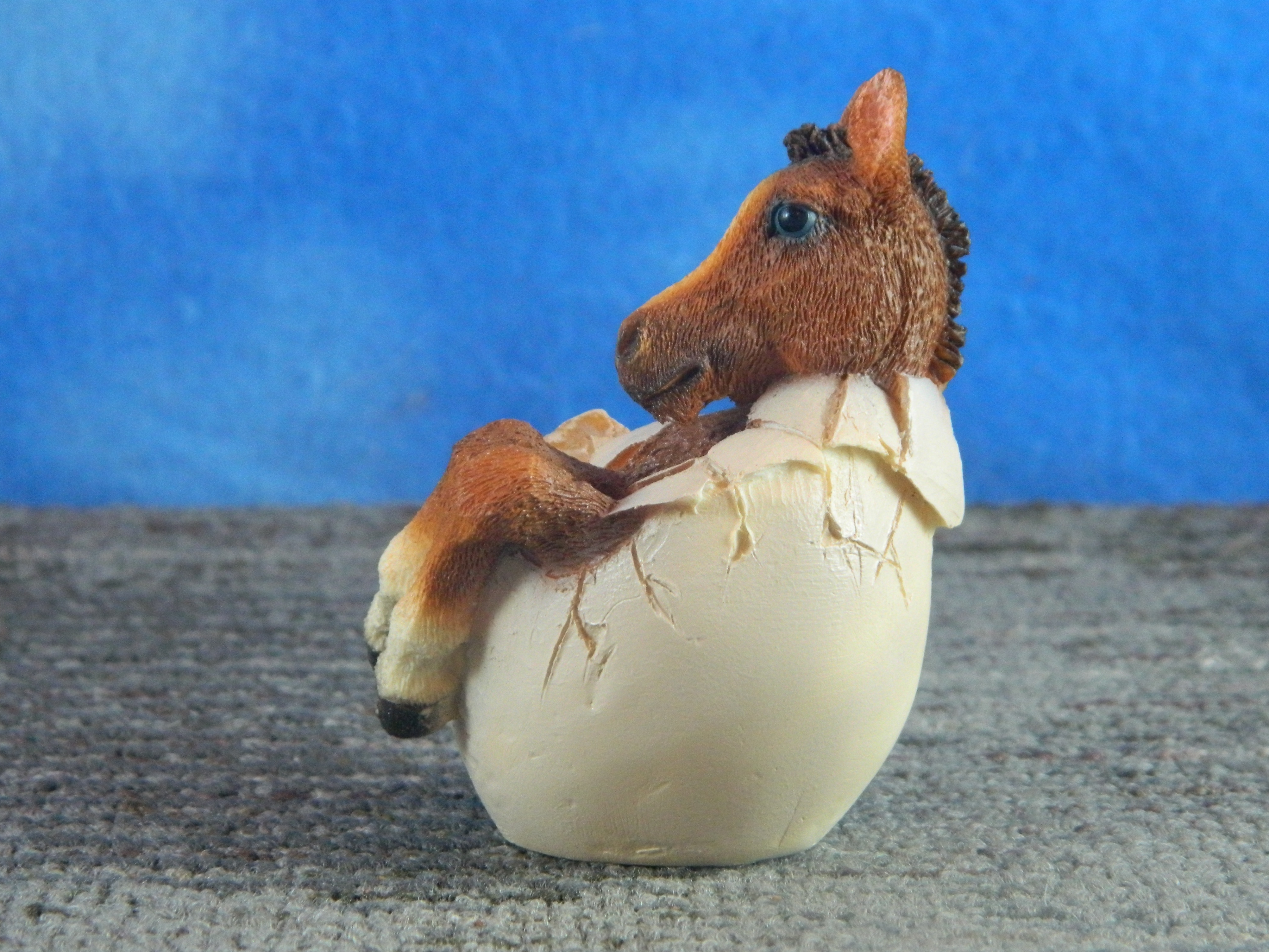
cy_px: 501
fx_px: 4069
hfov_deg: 17.7
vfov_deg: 13.3
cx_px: 677
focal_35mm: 111
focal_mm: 18.6
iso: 400
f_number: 4.5
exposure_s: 1/20
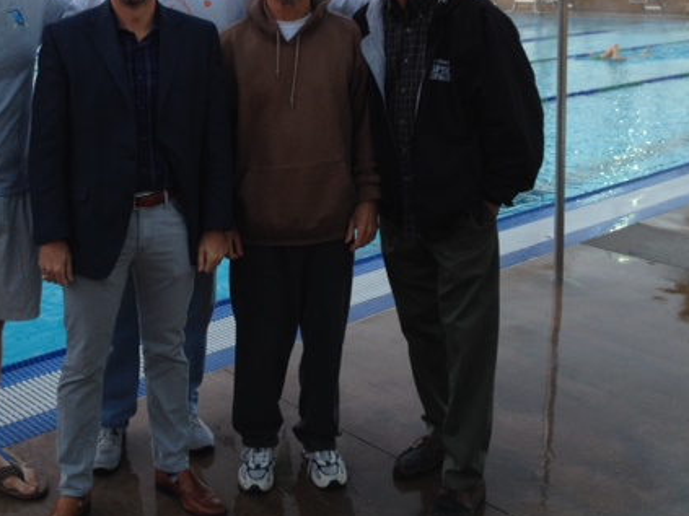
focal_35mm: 53
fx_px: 1055
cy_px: 135
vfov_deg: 27.2
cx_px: 277
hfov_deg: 36.1
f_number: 2.4
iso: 64
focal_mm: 4.28
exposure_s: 1/60
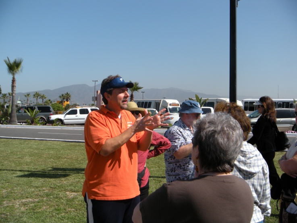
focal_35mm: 44
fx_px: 378
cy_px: 112
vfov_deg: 32.9
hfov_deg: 42.9
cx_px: 148
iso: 64
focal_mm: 7.4
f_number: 4
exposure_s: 1/725
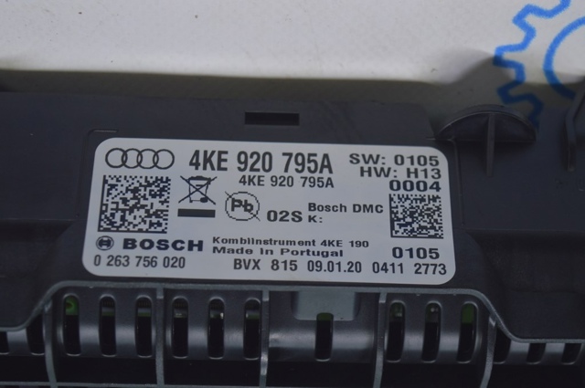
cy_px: 194
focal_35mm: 82
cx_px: 292
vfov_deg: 16.5
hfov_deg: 24.6
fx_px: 1339
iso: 400
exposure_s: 1/25
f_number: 5.6
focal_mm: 55
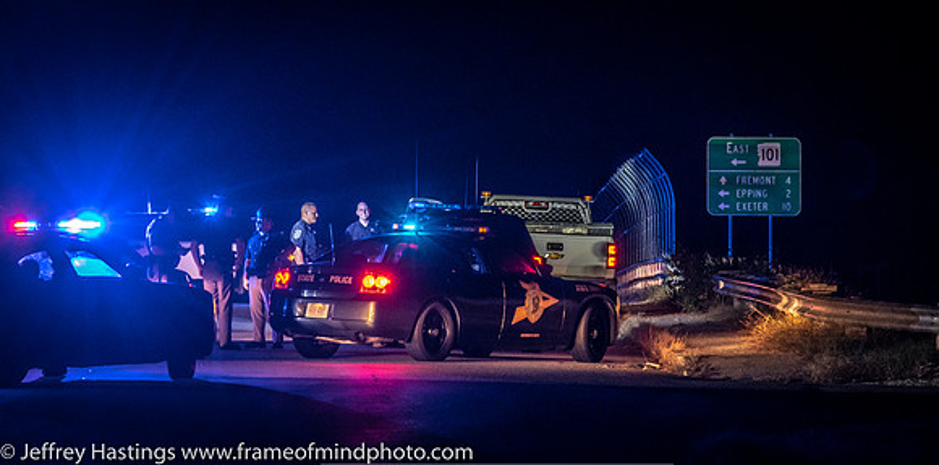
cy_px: 198
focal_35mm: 288
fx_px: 6980
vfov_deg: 3.8
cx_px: 438
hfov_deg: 7.7
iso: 2000
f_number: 5.3
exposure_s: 1/40
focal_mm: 165
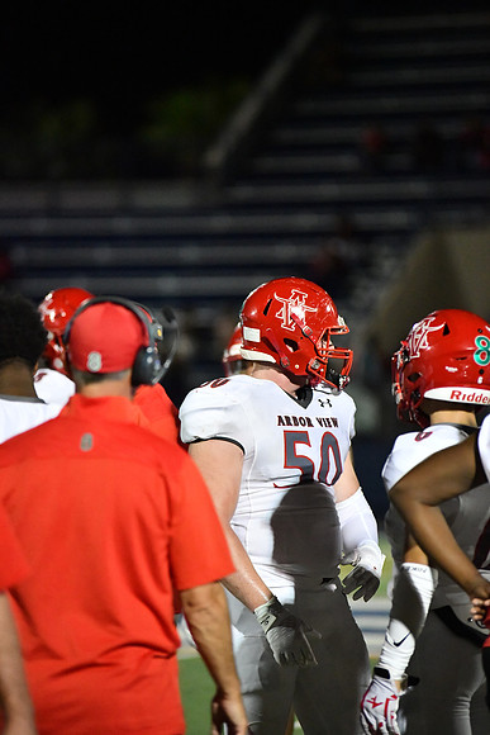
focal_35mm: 200
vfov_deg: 10.3
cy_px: 368
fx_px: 4081
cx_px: 245
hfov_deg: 6.9
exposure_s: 1/3200
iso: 11400
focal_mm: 200
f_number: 2.8
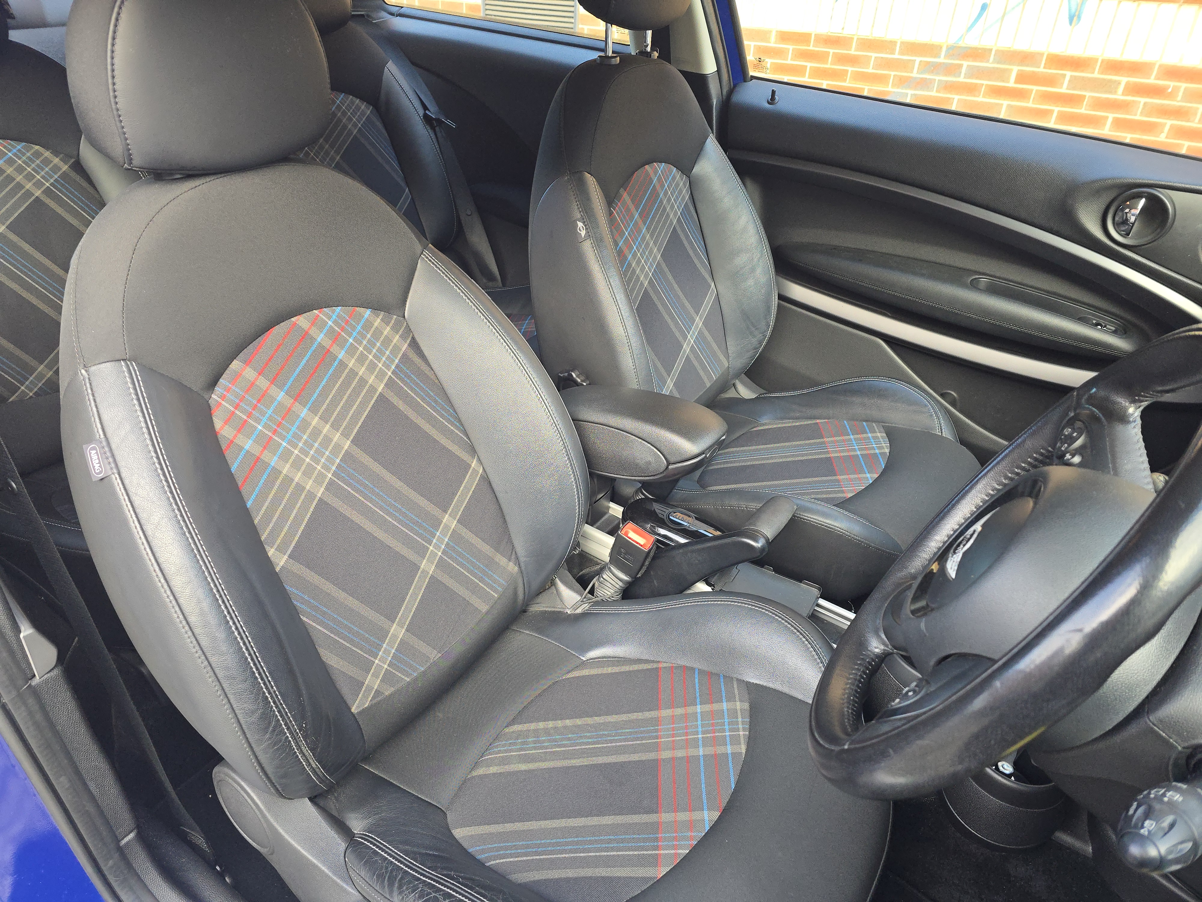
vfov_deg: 58.9
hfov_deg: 73.9
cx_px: 601
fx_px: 799
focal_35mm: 23
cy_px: 451
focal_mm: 6.3
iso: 160
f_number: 1.7
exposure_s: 1/180
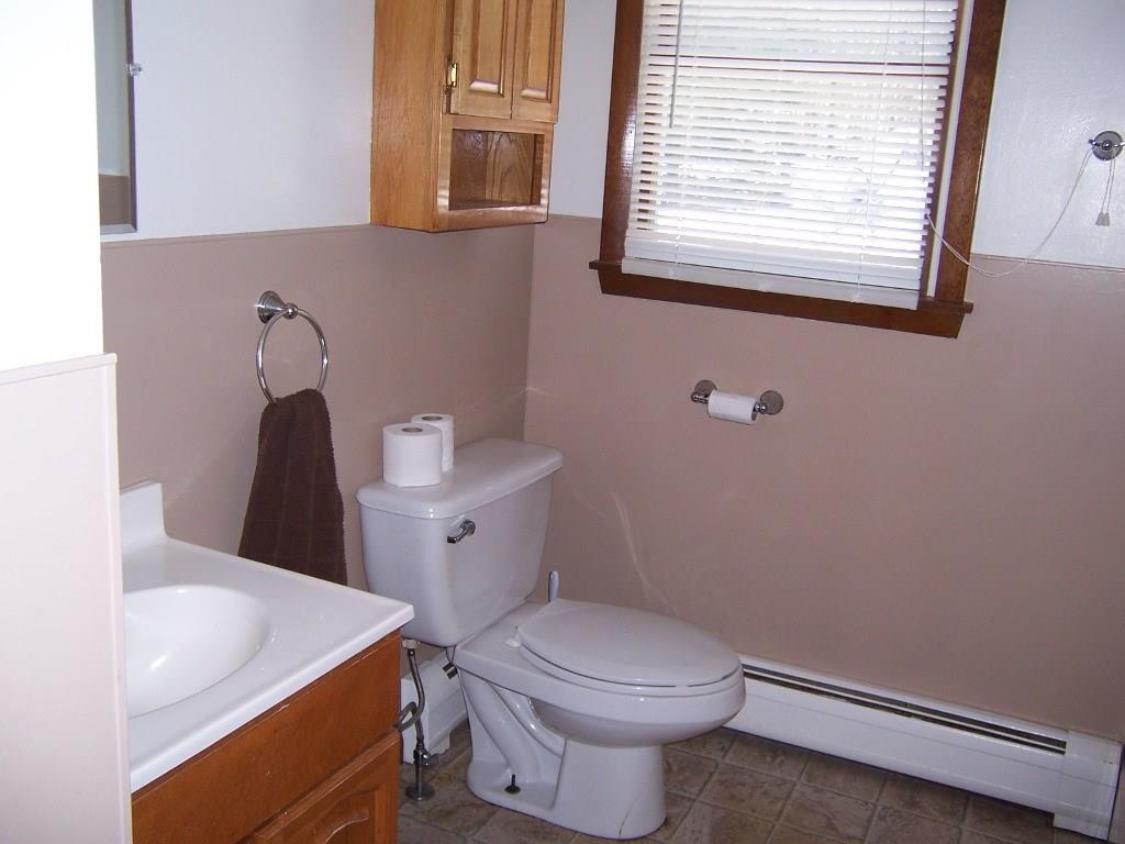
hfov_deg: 55.4
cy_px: 422
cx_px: 562
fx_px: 1072
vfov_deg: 42.9
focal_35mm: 33
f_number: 2.8
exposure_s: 1/60
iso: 80
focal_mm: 5.5
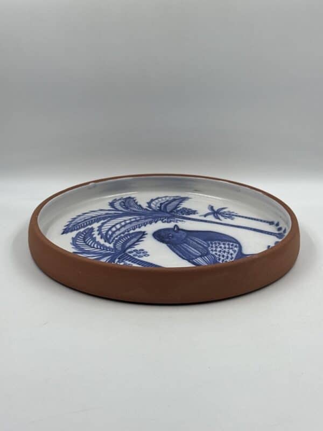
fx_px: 597
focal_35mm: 48
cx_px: 162
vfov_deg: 39.7
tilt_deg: -21.3
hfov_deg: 30.3
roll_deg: -1.7
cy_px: 216
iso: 64
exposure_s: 1/642
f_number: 1.78
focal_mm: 6.86
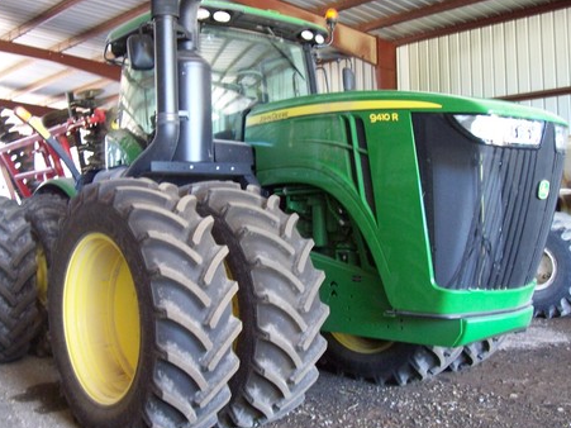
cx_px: 249
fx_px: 676
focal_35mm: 41
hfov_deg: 45.7
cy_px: 215
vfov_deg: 35.1
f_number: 2.7
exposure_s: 1/10
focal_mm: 5.6
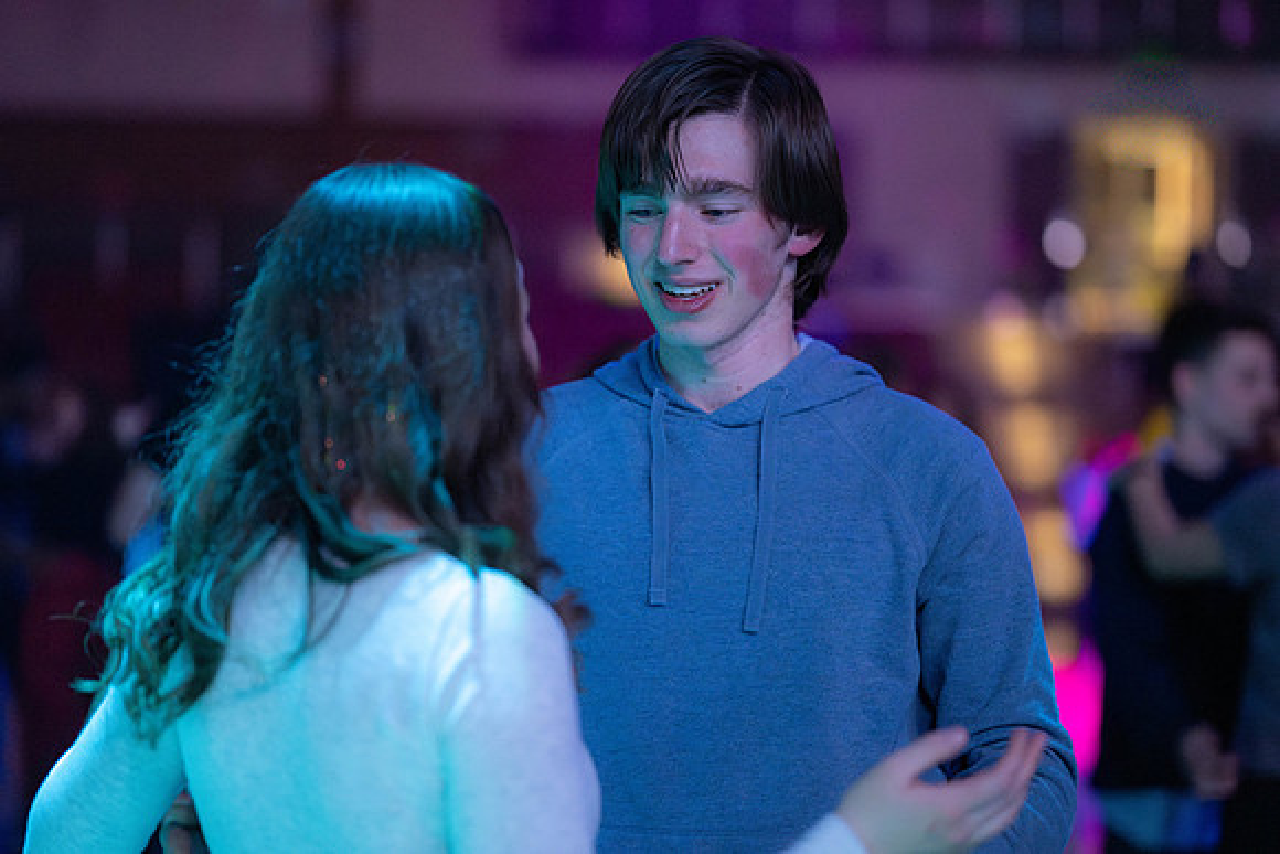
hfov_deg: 23.9
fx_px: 3023
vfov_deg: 16.1
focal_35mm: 85
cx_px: 640
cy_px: 427
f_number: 1.8
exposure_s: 1/160
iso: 6400
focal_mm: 85
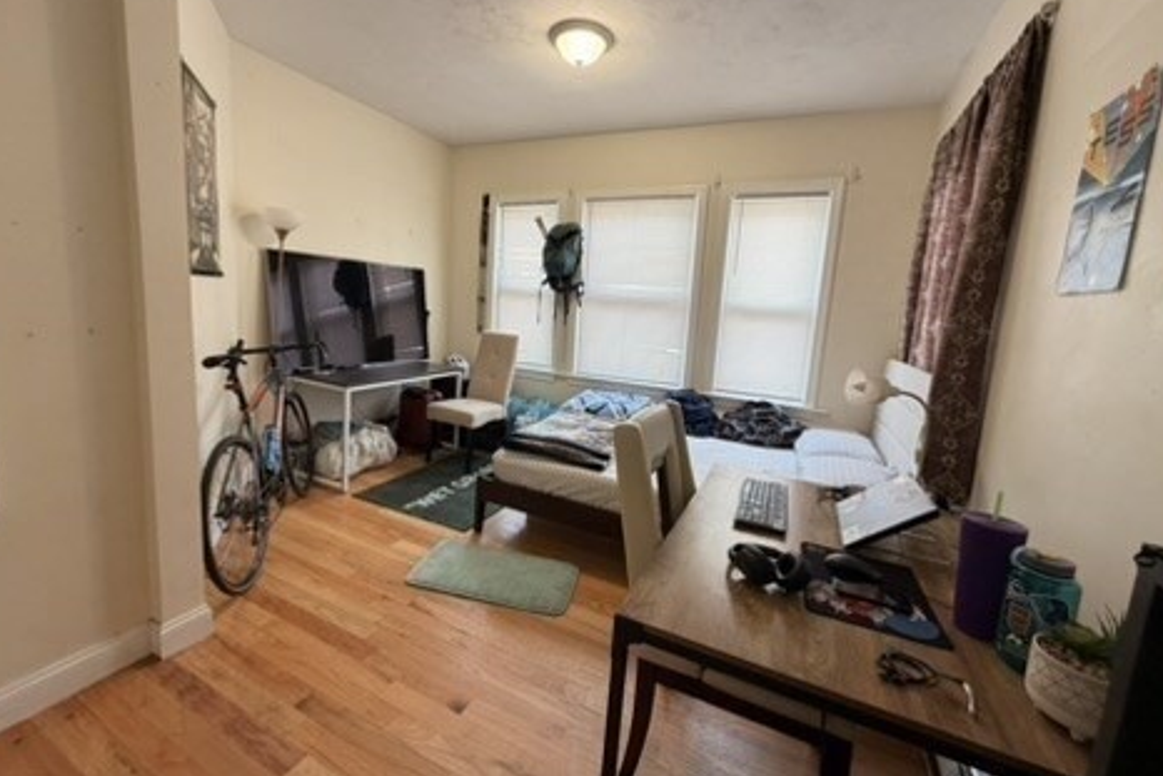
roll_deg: -4.3
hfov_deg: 100.4
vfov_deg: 77.3
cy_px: 372
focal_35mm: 15
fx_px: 485
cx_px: 567
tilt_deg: -7.2
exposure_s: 1/121
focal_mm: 2.22
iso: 200
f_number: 2.2
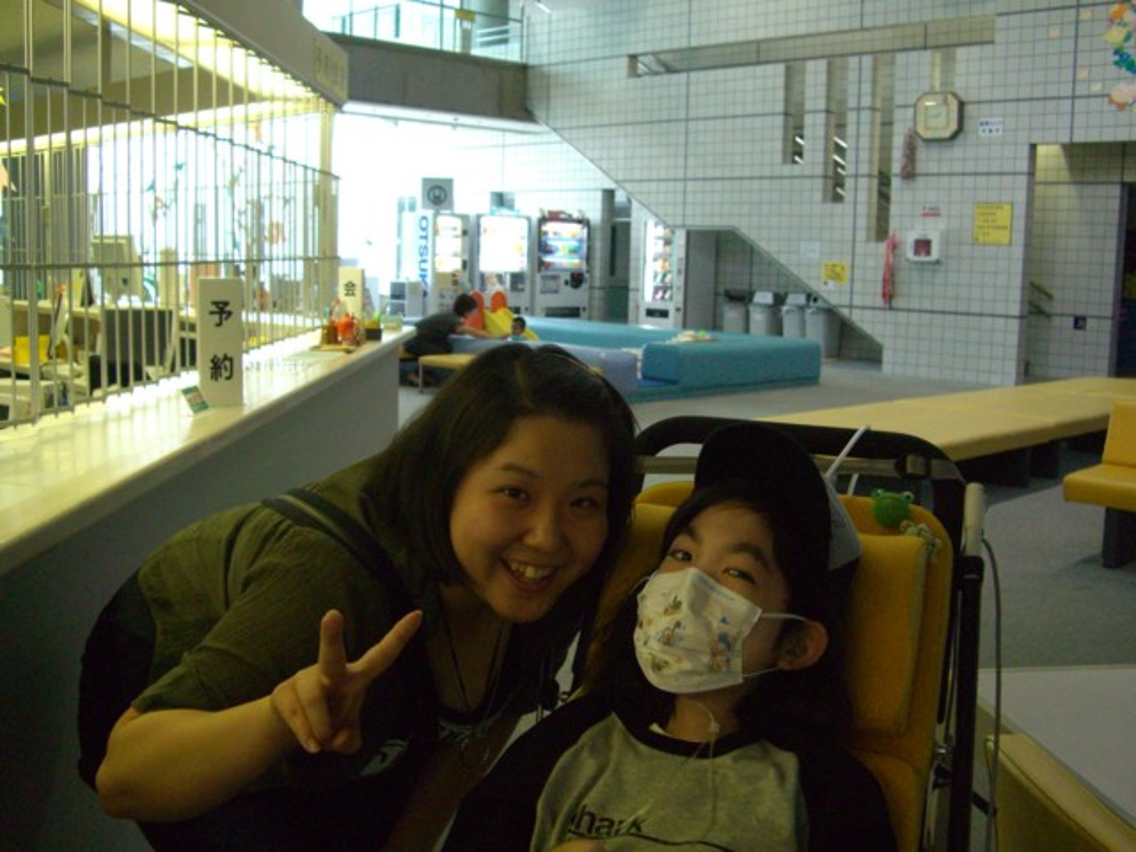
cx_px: 568
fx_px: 1247
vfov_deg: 37.7
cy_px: 426
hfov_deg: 49.0
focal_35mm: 38
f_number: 2.8
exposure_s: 1/80
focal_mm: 7.9
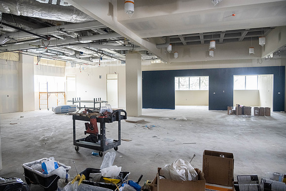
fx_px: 198
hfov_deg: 71.7
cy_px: 95
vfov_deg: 51.5
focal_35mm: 25
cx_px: 139
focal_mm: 24
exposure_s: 1/250
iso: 2500
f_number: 4
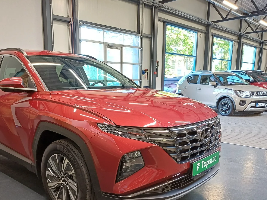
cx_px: 105
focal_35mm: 32
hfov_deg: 56.3
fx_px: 247
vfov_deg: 43.8
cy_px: 126
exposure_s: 1/50
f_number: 1.8
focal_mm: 4.65
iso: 400
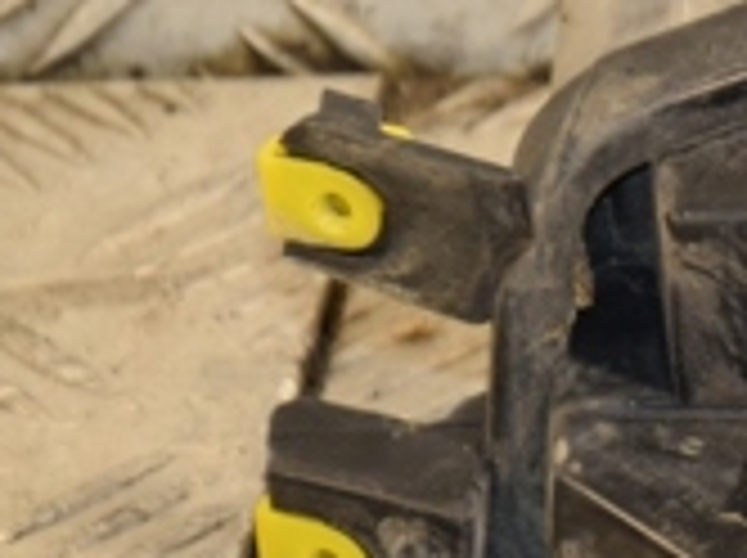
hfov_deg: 3.9
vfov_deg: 3.0
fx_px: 10796
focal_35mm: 501
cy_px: 230
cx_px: 1346
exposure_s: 1/100
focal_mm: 90
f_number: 5.6
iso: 800
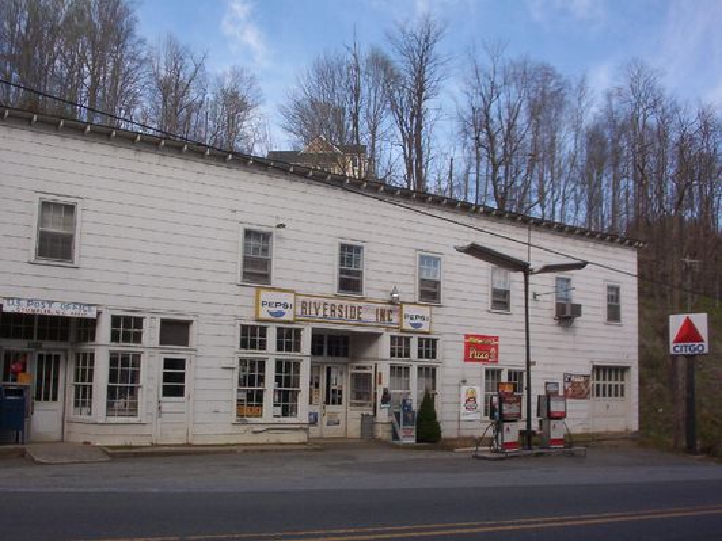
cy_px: 270
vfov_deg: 36.8
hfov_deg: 47.9
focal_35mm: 39
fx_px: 813
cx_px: 361
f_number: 4.5
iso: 100
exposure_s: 1/471
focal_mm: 6
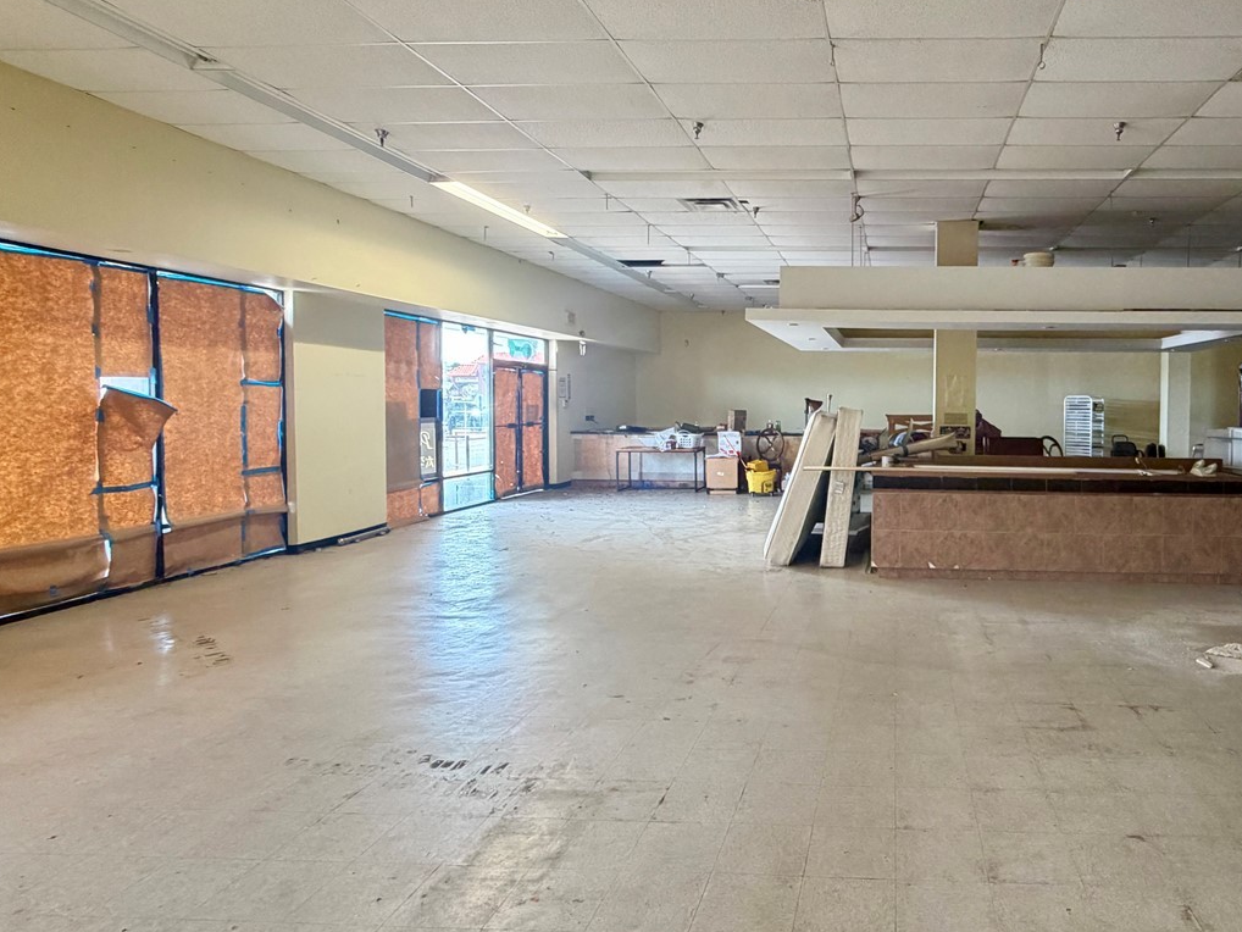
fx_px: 790
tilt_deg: -1.9
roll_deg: +0.1
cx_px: 870
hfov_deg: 73.0
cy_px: 426
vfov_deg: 61.0
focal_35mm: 22
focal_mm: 2.22
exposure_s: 1/60
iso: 400
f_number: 2.2
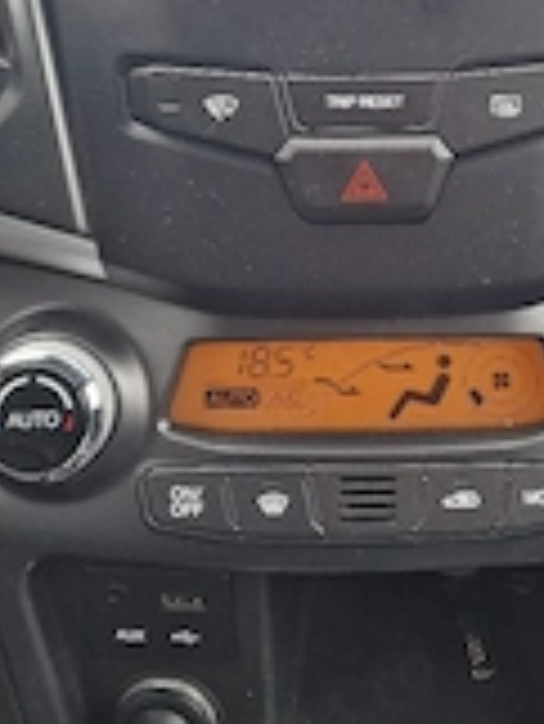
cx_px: 378
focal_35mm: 57
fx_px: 1193
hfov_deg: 25.5
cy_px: 108
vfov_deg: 32.5
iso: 100
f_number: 1.8
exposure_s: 1/182
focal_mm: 6.4
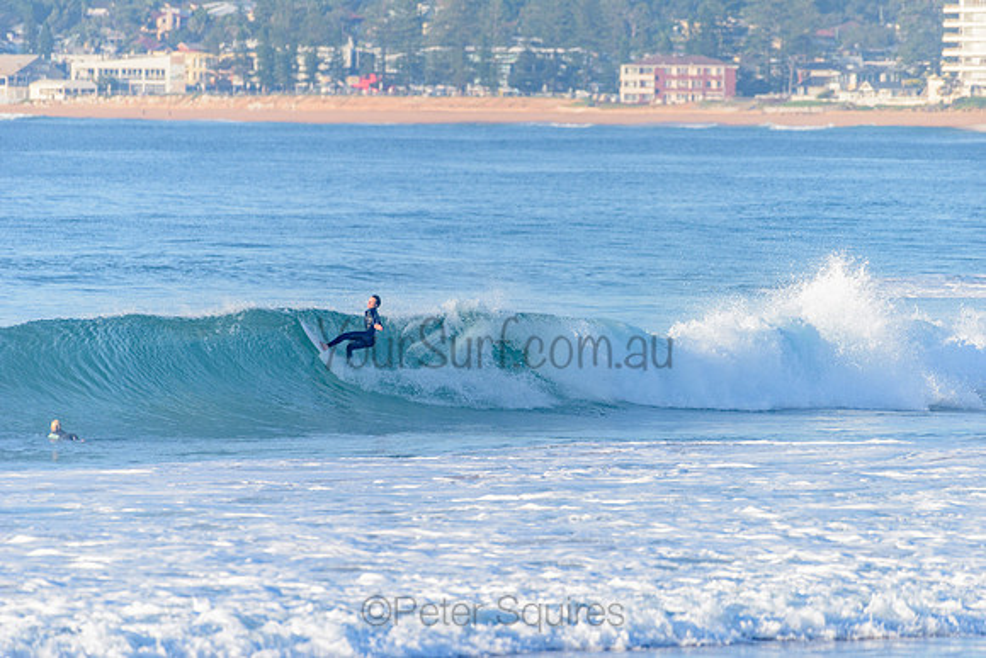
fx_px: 13697
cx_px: 493
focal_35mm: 500
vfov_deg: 2.8
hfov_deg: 4.1
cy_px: 329
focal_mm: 500
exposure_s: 1/2000
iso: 320
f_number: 5.6
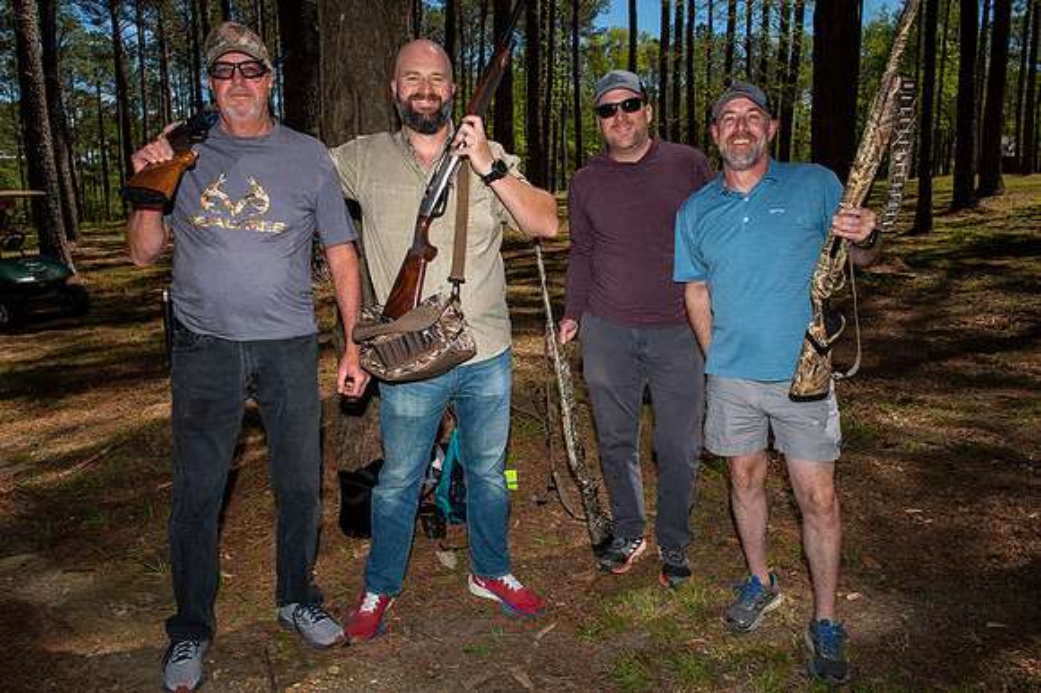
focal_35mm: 27
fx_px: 780
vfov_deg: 47.9
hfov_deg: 67.4
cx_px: 520
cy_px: 346
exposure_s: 1/250
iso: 50
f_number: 8
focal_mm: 27
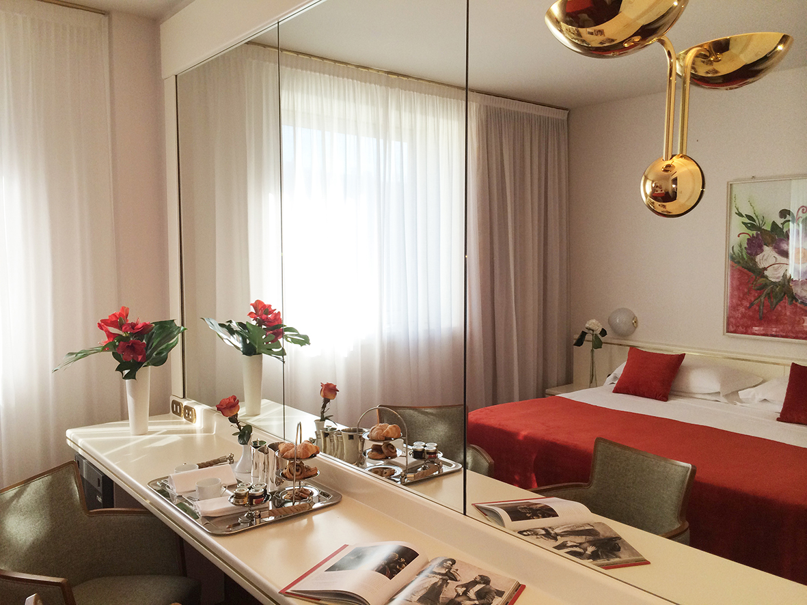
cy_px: 302
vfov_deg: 46.8
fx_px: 699
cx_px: 404
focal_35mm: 30
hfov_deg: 60.0
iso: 64
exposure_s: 1/100
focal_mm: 4.12
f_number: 2.2
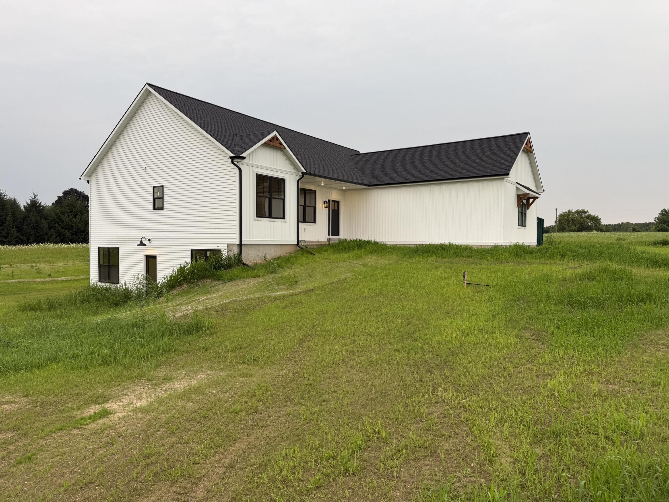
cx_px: 334
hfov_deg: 71.6
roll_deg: -0.5
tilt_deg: -1.3
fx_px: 464
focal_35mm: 24
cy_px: 251
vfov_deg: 56.8
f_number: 1.78
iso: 80
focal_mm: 6.76
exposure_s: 1/329
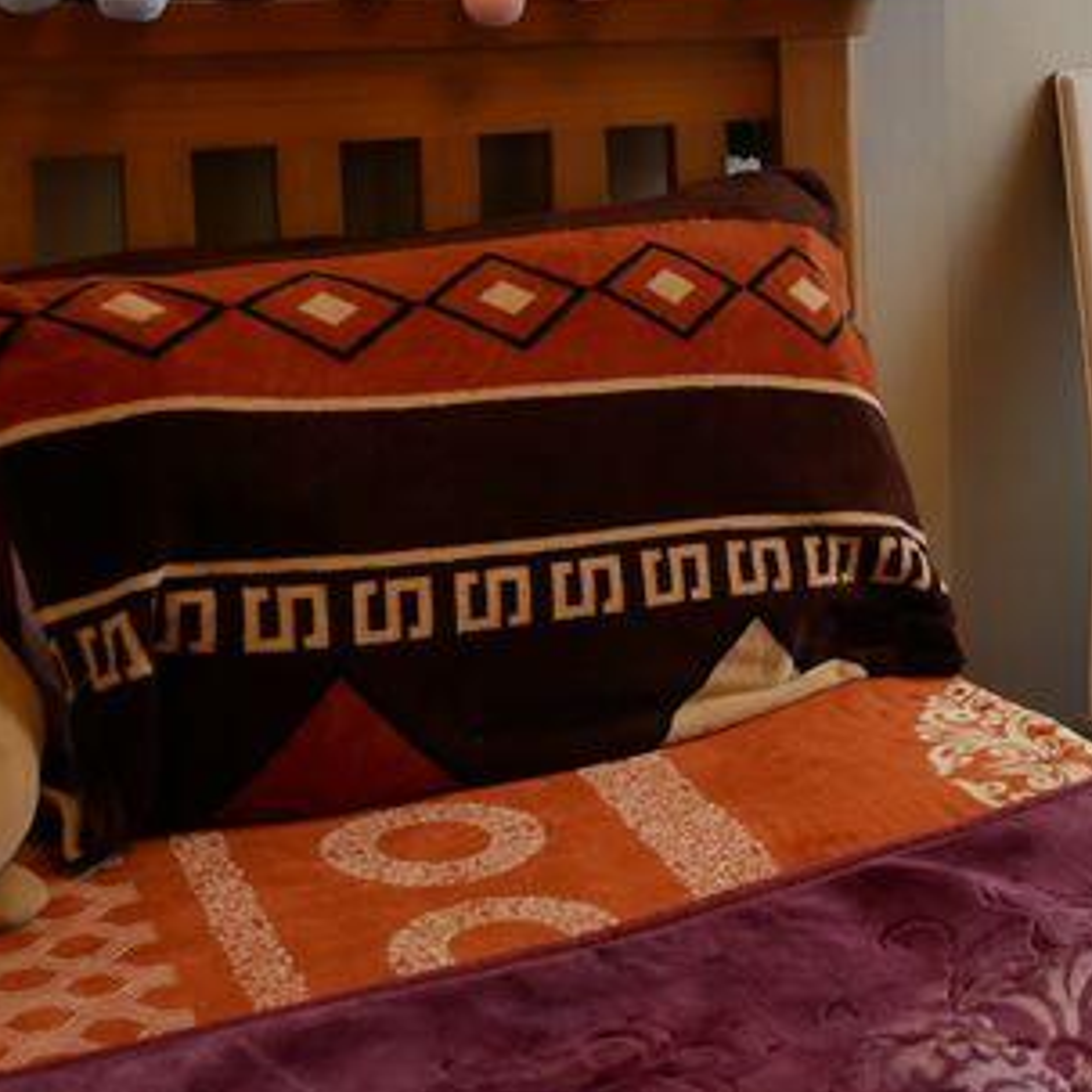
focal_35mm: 56
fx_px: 1999
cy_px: 123
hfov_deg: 28.1
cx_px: 1175
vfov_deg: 29.4
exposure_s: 1/60
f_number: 3.5
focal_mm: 12
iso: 200
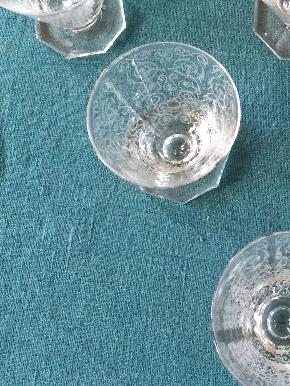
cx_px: 279
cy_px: 70
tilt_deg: -71.5
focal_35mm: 68
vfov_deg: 27.9
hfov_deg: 21.0
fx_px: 760
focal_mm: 4.15
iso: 250
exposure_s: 1/33
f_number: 2.2
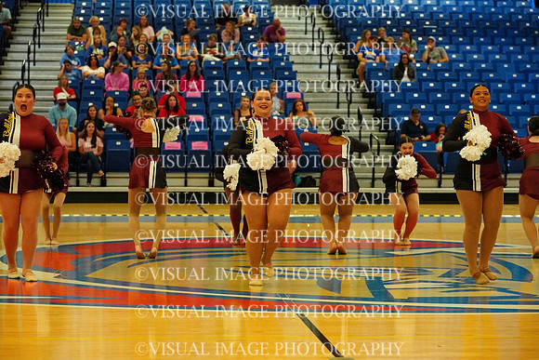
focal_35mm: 99
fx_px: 1483
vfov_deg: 13.8
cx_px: 270
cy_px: 180
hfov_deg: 20.6
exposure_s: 1/1000
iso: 16000
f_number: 4
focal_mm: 99
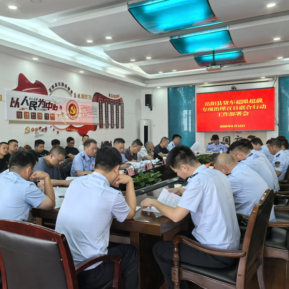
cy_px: 144
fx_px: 302
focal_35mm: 32
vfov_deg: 51.1
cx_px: 124
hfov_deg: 50.9
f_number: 4
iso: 200
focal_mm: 5.75
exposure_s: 1/100
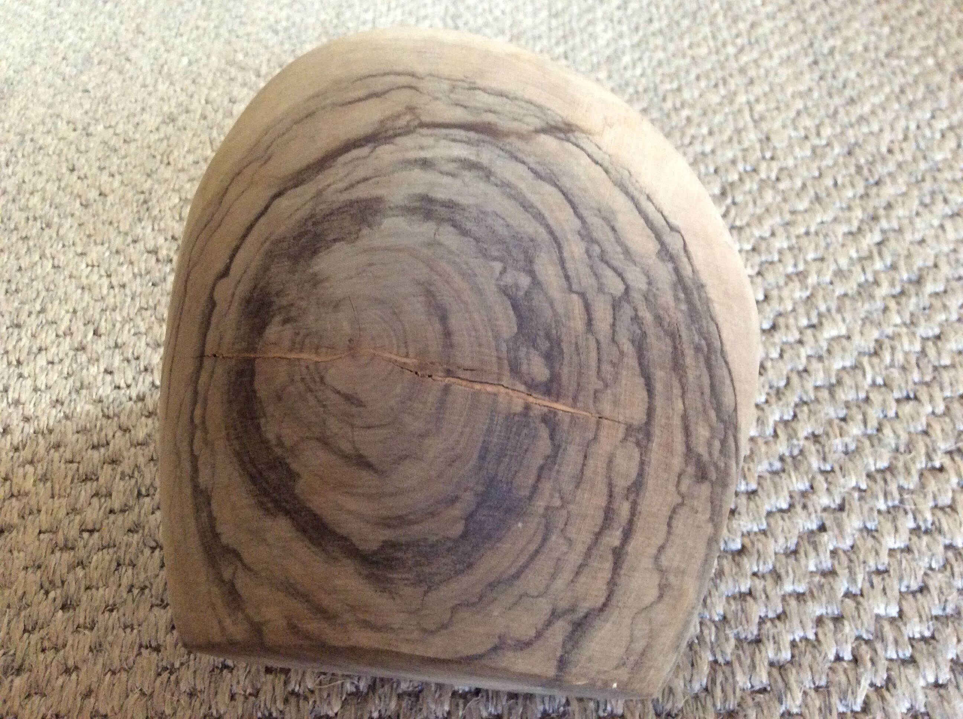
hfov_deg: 56.9
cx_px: 482
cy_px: 360
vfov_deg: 44.1
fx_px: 889
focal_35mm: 32
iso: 250
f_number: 2.4
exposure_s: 1/25
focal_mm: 3.3
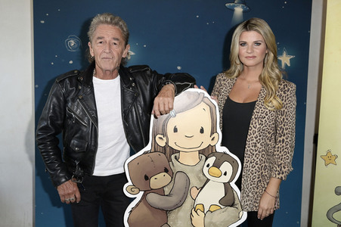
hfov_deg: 53.2
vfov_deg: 36.8
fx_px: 341
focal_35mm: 36
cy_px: 114
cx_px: 170
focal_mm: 36
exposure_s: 1/250
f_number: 5
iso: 1000
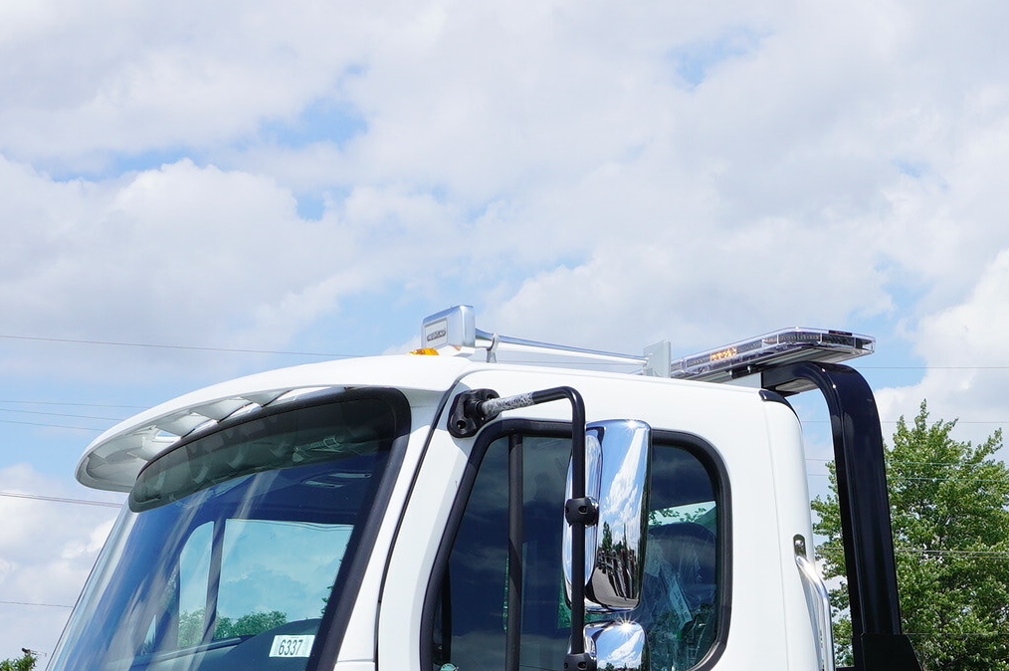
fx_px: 2492
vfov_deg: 14.6
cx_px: 873
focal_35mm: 89
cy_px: 899
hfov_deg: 22.4
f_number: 10
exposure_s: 1/160
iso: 100
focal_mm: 20
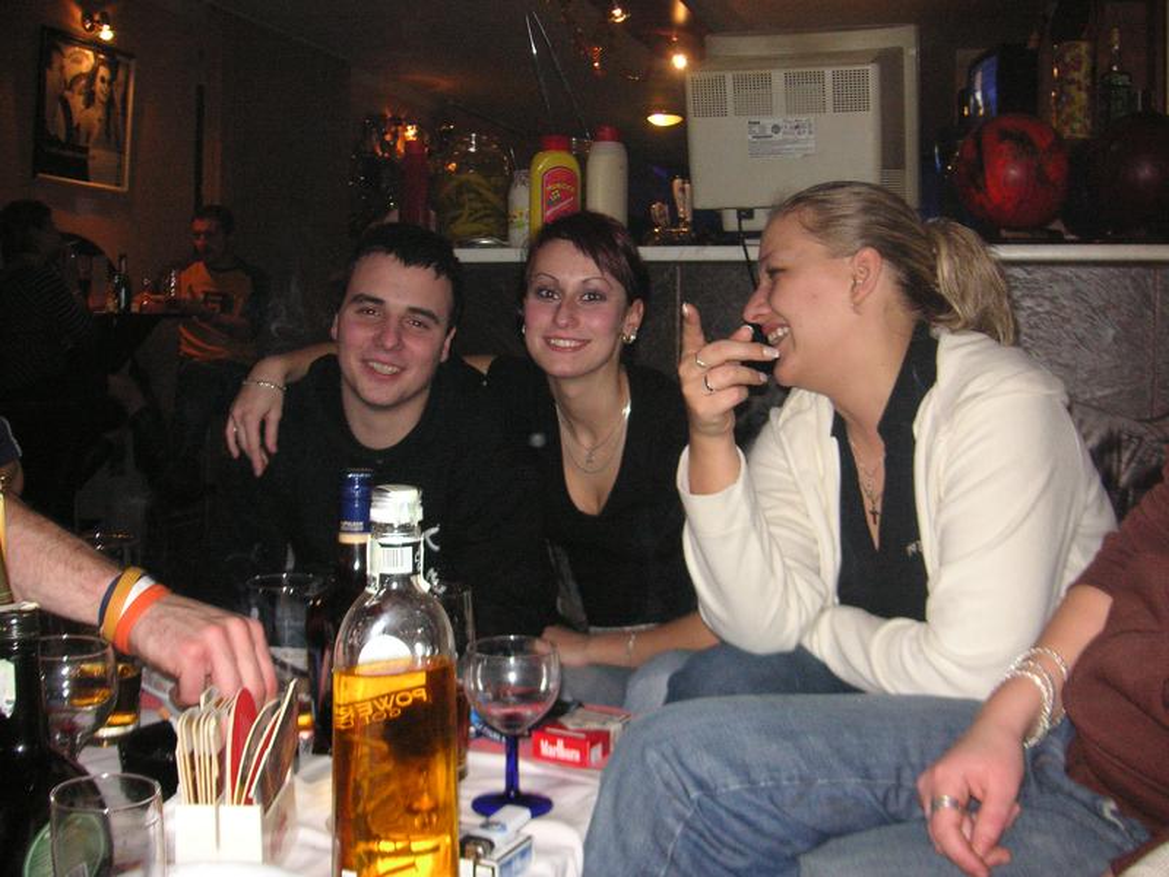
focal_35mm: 37
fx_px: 1250
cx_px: 584
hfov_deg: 50.1
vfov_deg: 38.7
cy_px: 438
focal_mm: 6.1
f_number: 2.8
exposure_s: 1/45
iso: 160
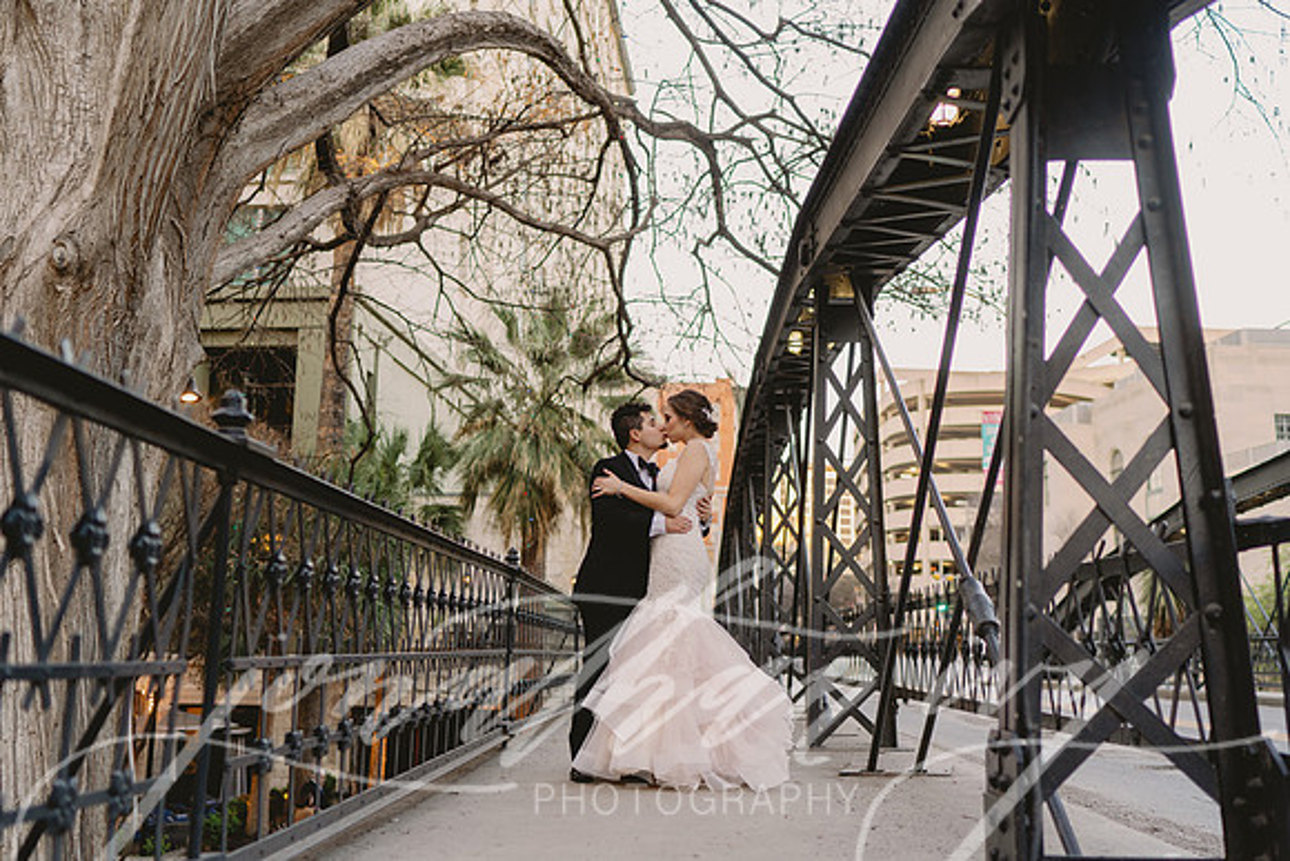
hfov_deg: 54.4
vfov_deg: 37.9
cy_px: 430
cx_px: 645
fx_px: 1254
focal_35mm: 35
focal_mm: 35
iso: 250
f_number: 2
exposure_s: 1/125
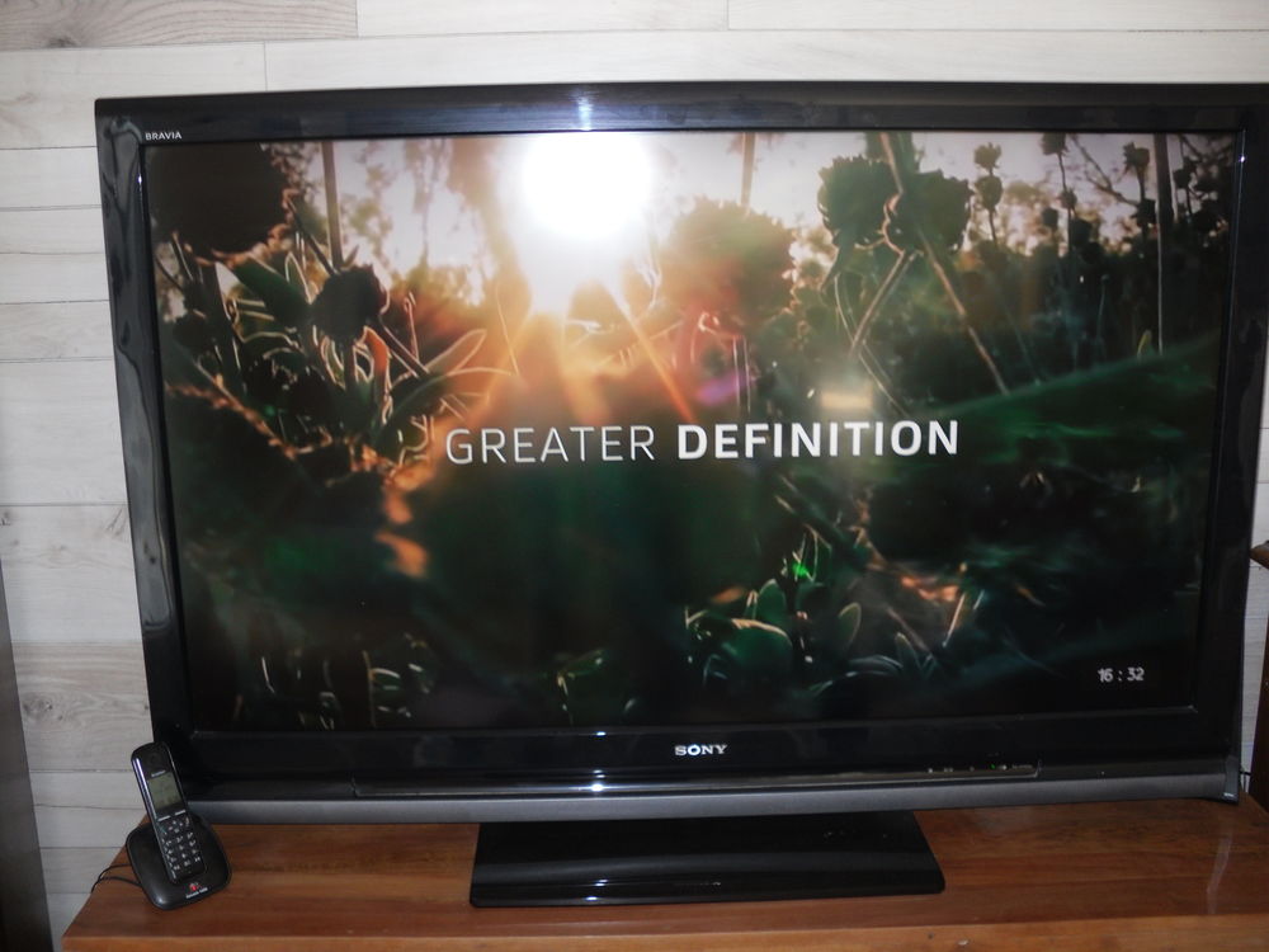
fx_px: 1283
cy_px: 476
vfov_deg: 40.7
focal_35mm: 35
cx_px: 634
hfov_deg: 52.6
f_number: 3
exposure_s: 1/45
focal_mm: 6.3
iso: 100
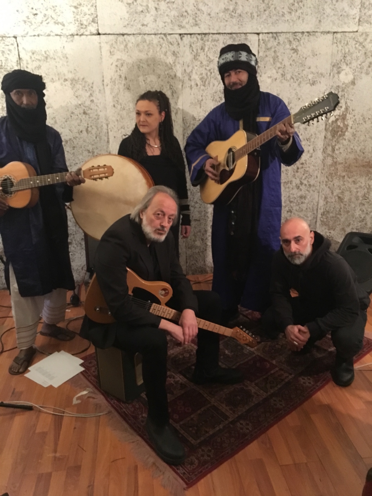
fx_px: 416
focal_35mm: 29
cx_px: 186
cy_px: 248
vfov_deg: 61.7
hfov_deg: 48.2
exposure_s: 1/17
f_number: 2.2
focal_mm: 4.15
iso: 400
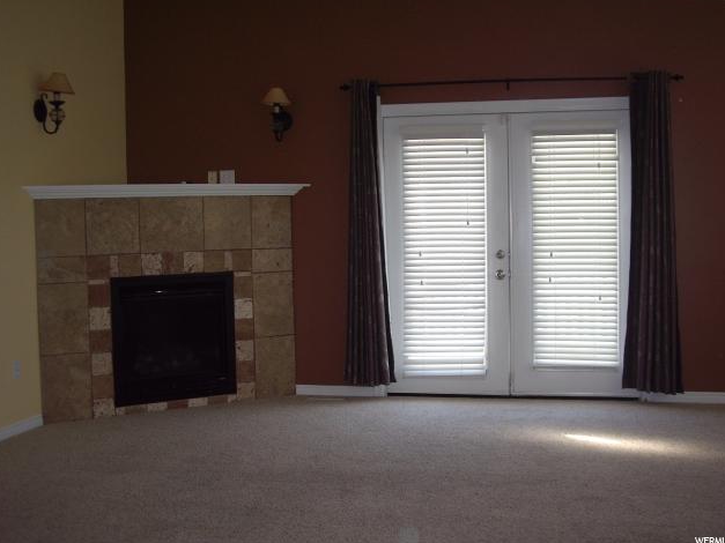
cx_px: 362
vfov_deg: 30.3
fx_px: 1005
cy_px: 268
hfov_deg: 39.7
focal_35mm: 48
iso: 100
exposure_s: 1/60
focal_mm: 7.6
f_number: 3
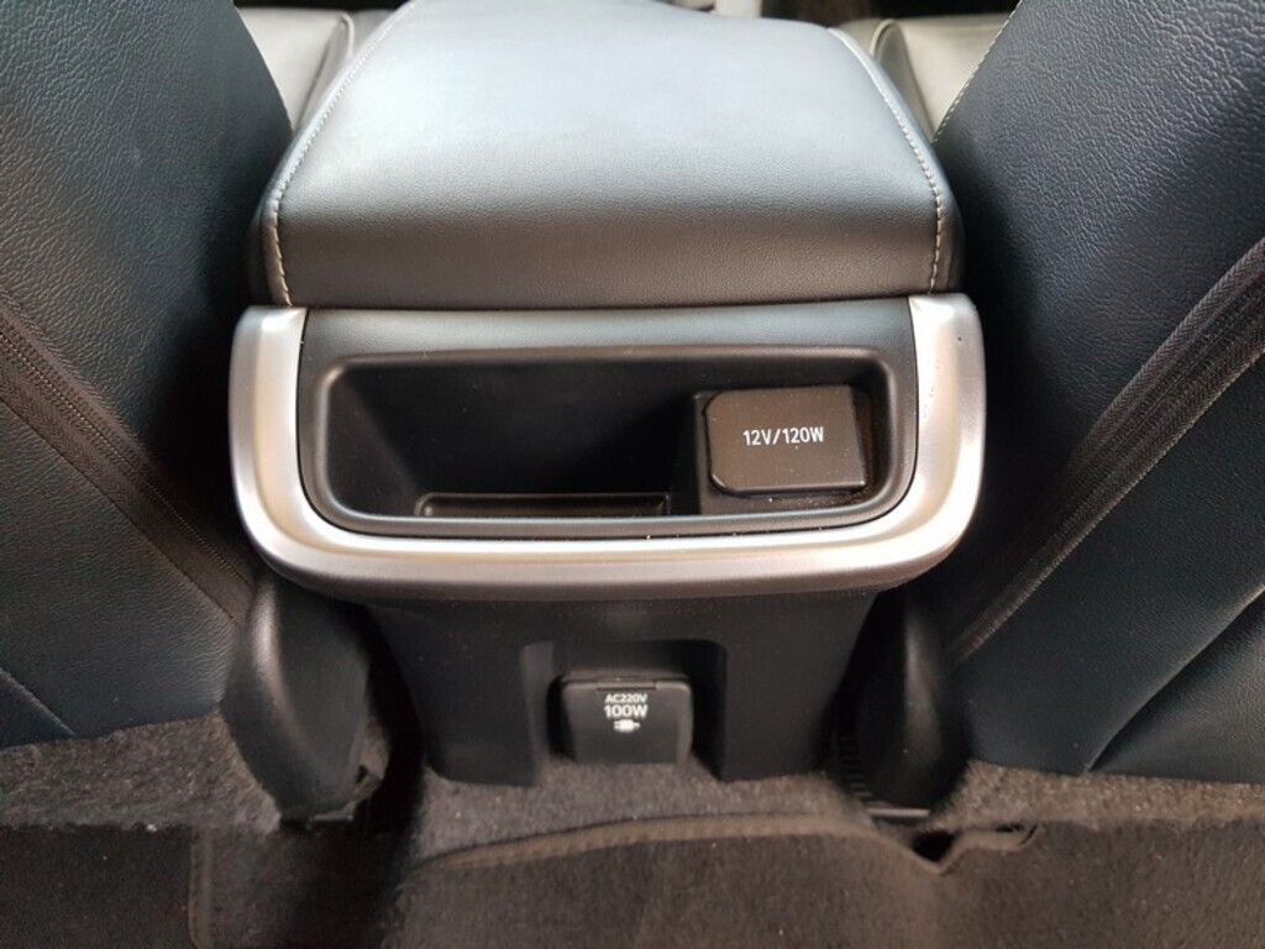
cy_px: 474
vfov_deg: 53.1
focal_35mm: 26
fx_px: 950
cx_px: 632
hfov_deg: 67.3
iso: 320
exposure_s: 1/100
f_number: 1.7
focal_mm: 4.3
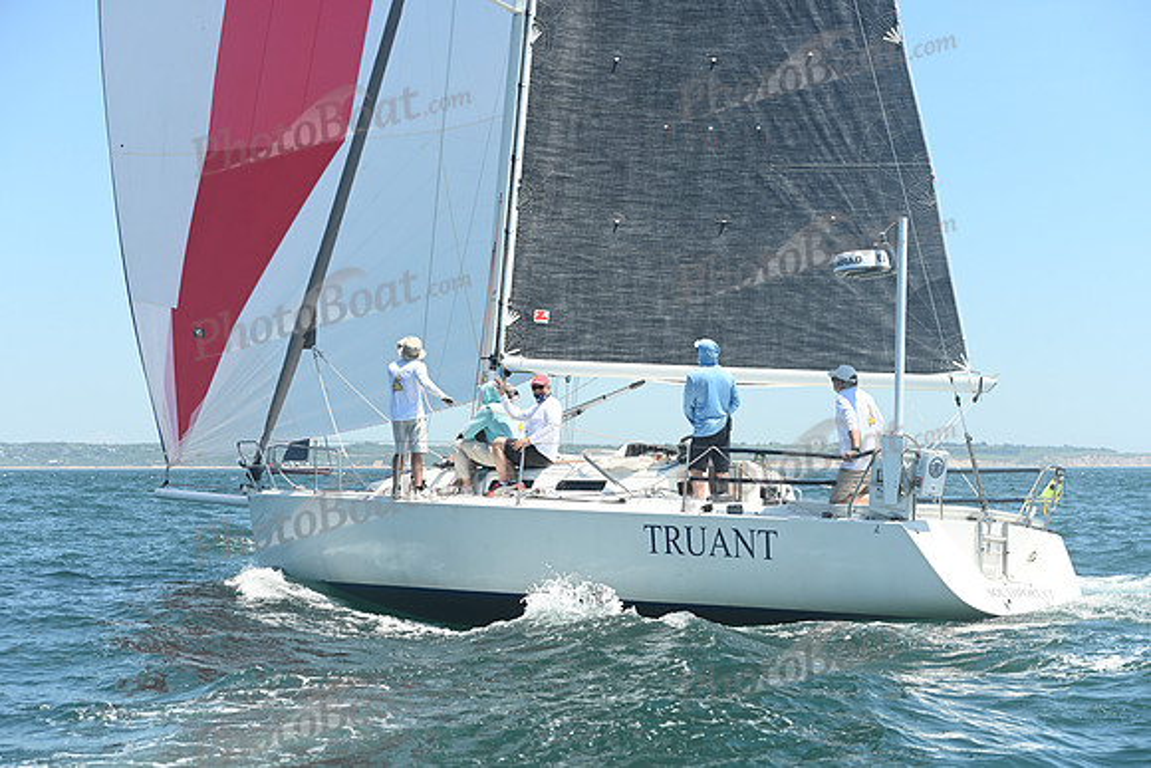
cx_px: 576
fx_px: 2238
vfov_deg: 19.5
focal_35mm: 70
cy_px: 384
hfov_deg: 28.8
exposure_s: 1/1000
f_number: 5.6
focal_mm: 70
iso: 320
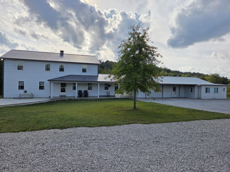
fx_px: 153
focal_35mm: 23
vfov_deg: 58.9
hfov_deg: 73.9
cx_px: 115
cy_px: 86
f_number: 1.8
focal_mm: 5.4
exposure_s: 1/7891
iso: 80
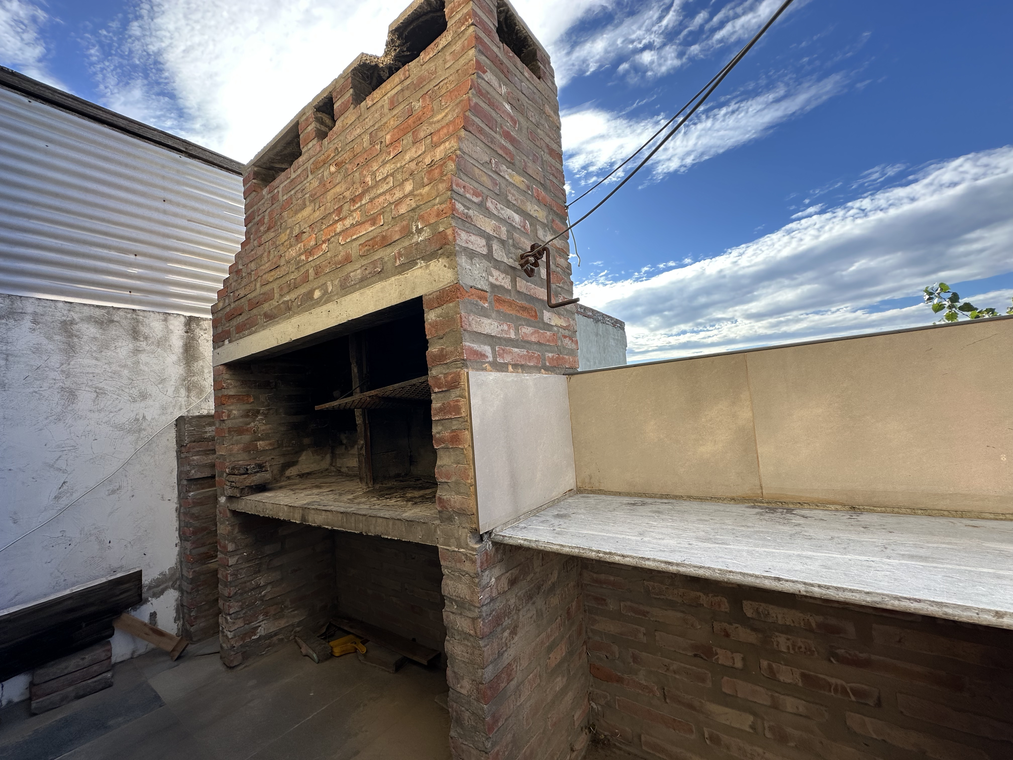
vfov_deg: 85.7
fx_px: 410
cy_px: 380
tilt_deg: +5.3
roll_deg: +4.8
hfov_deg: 102.1
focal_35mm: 14
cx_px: 506
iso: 40
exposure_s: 1/587
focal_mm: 2.22
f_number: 2.2
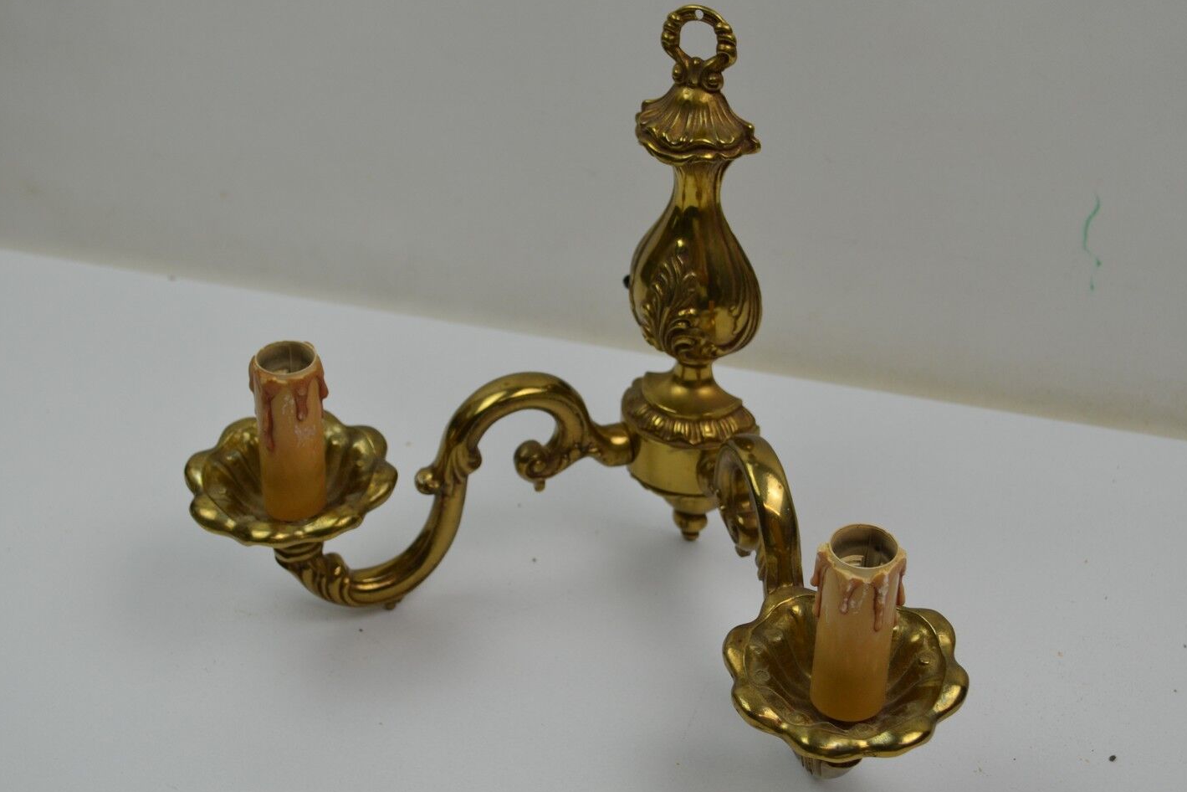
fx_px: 1780
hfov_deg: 36.9
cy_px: 383
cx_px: 595
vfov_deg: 25.1
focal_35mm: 54
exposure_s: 1/125
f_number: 5.6
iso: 360
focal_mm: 32
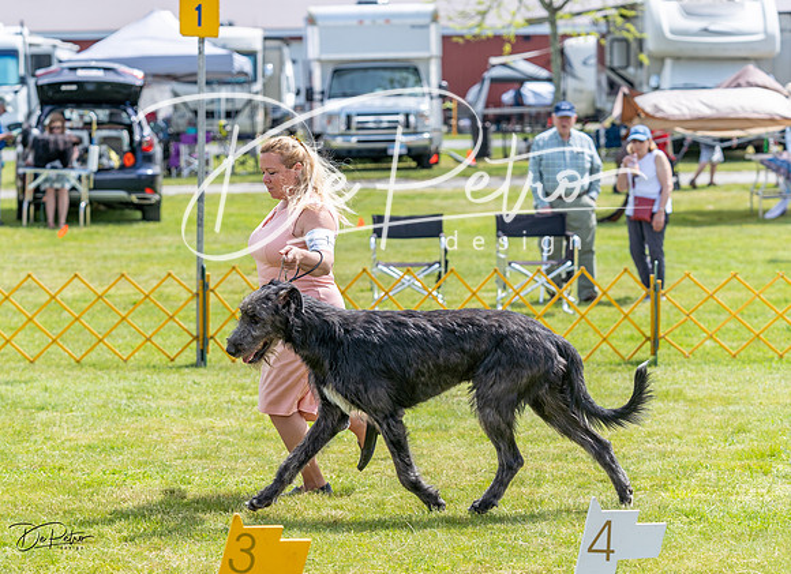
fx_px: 2520
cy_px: 255
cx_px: 359
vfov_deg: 13.0
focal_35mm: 112
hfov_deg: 17.8
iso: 125
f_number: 3.5
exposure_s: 1/1000
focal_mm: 93
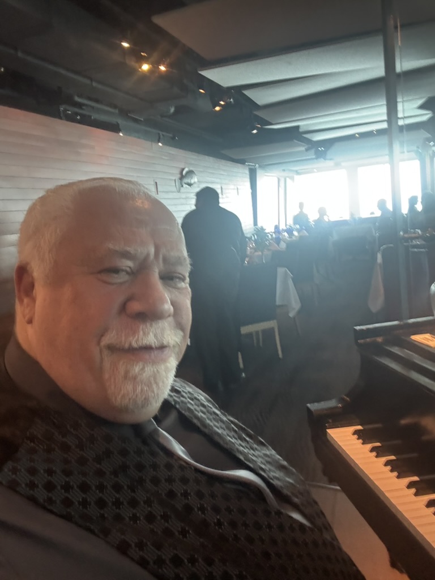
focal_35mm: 30
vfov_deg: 60.0
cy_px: 290
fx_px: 503
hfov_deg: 46.8
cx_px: 218
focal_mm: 2.69
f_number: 1.9
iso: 320
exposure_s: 1/30
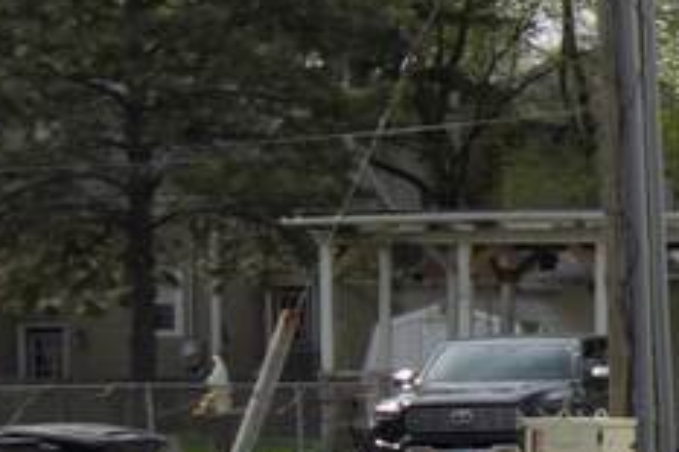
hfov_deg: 10.9
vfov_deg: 9.2
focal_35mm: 148
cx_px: 1821
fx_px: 2789
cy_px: -38
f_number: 10
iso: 200
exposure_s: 1/400
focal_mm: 18
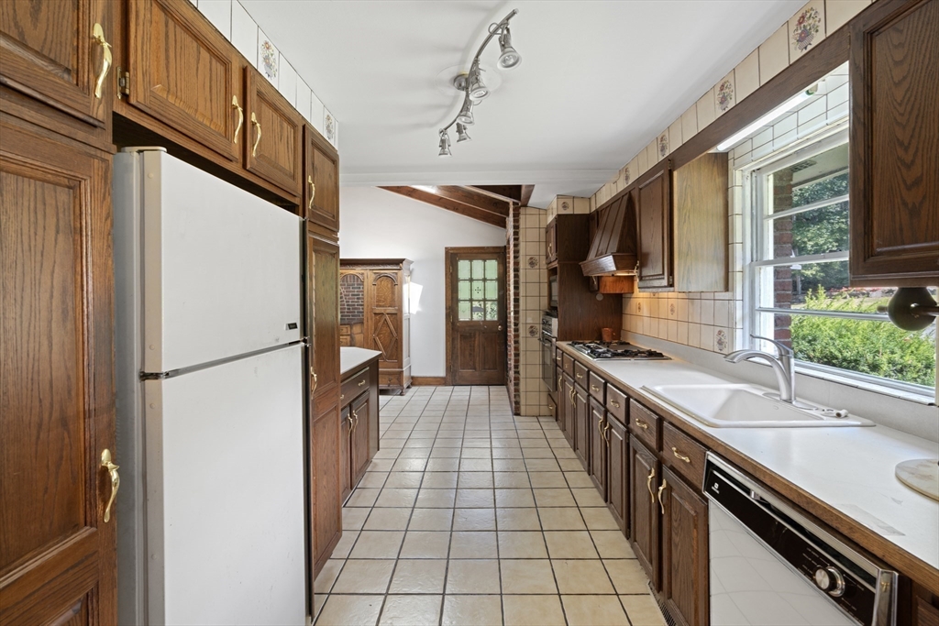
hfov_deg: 96.7
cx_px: 470
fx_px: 417
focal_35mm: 16
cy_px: 313
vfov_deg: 73.8
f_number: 8
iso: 400
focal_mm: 16
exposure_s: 1/6
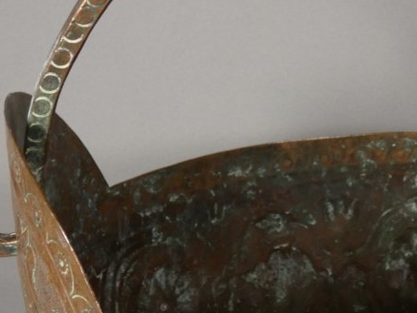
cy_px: 15
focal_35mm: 98
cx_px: 466
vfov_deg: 14.9
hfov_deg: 19.2
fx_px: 1181
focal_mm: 7.8
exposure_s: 1/125
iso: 200
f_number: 3.7
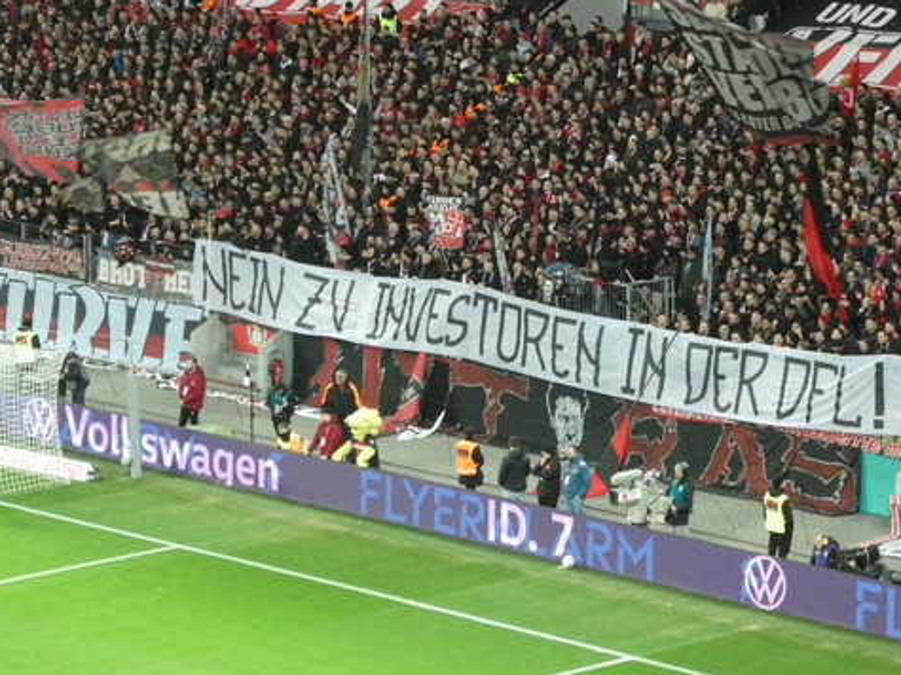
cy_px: 267
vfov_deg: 8.9
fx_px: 4346
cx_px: 556
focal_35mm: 167
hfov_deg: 11.8
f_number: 5.2
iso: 1000
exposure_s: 1/80
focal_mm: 22.3
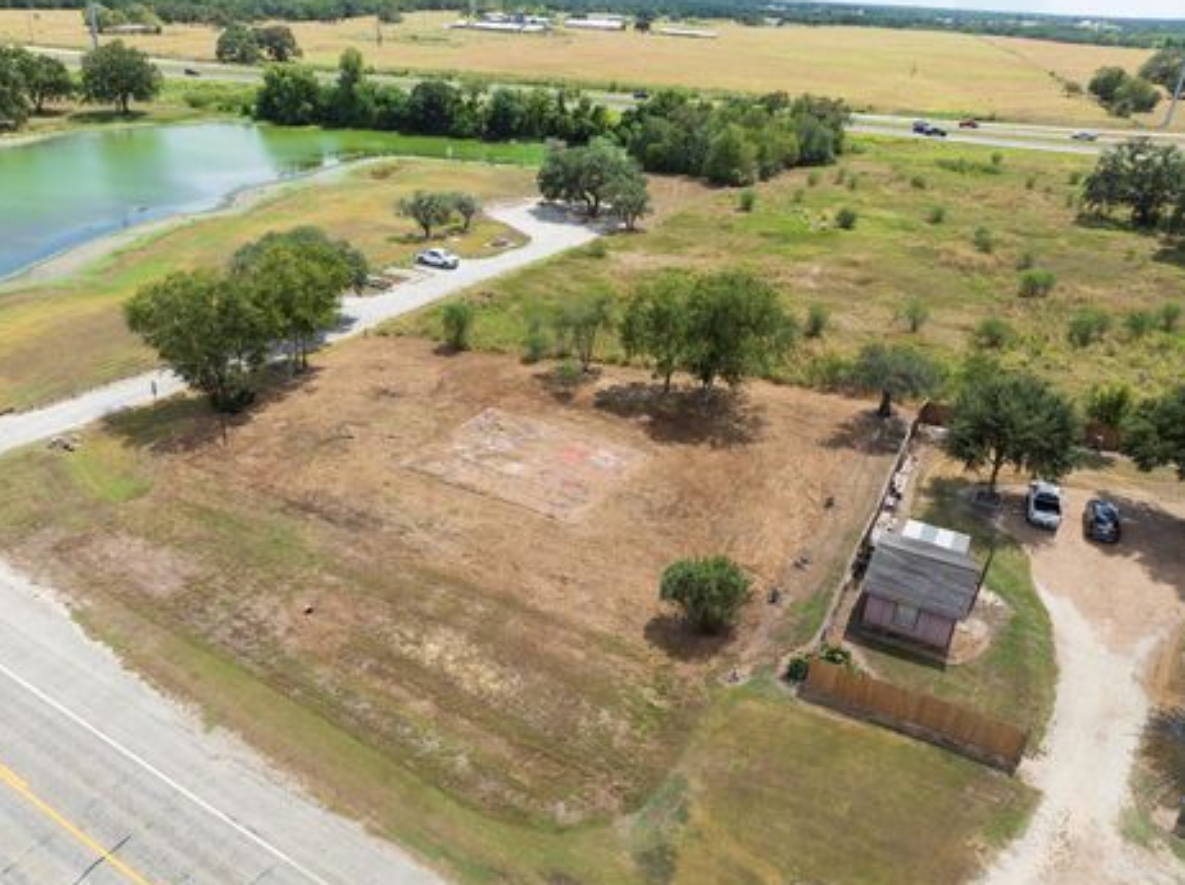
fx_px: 889
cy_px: 446
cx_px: 549
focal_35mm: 26
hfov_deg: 67.3
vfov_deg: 52.9
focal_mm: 12.29
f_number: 2.8
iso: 110
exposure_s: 1/1250
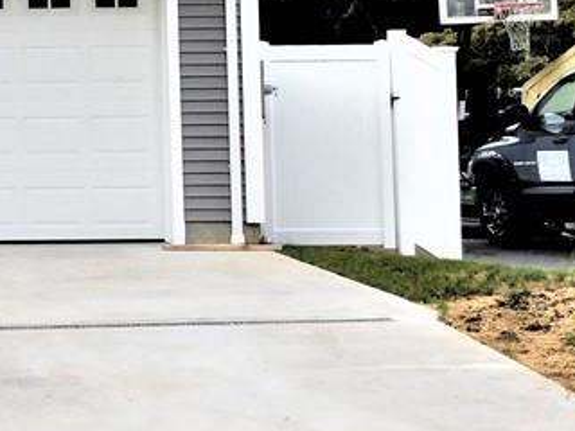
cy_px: -13
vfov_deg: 15.1
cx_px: -232
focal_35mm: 96
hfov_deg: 18.6
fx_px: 1595
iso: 125
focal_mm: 5.3
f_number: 3.2
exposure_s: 1/640
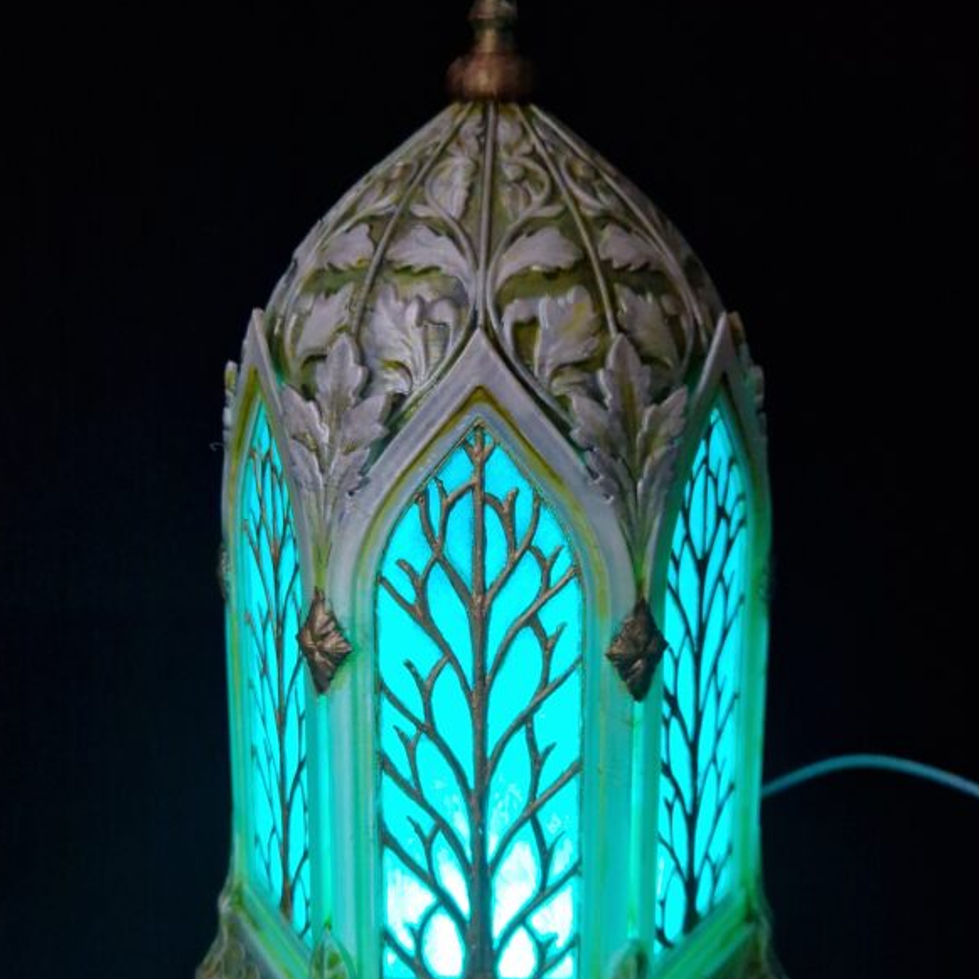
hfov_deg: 57.3
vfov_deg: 57.0
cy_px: 573
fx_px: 896
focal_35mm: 28
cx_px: 485
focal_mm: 5.4
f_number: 1.8
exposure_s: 1/61
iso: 320
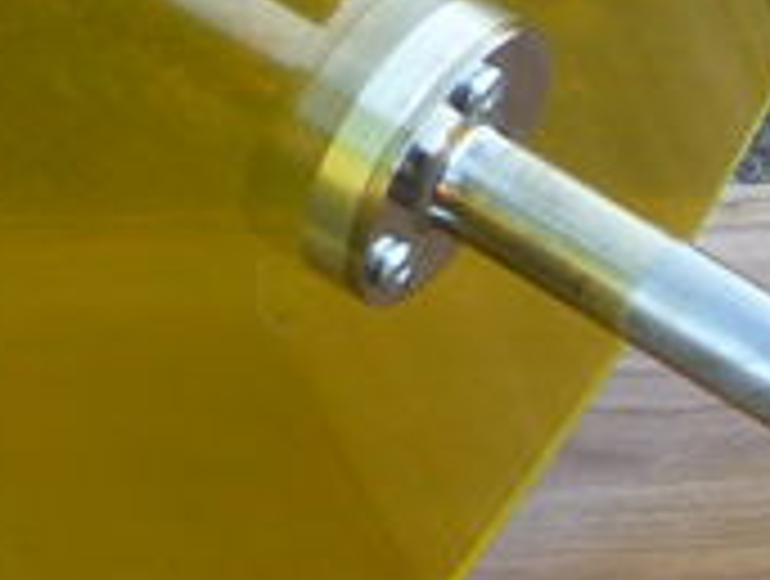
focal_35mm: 175
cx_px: 1608
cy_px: 517
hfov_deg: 10.3
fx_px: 3901
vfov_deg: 8.5
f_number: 3.3
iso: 100
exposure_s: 1/50
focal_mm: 5.2
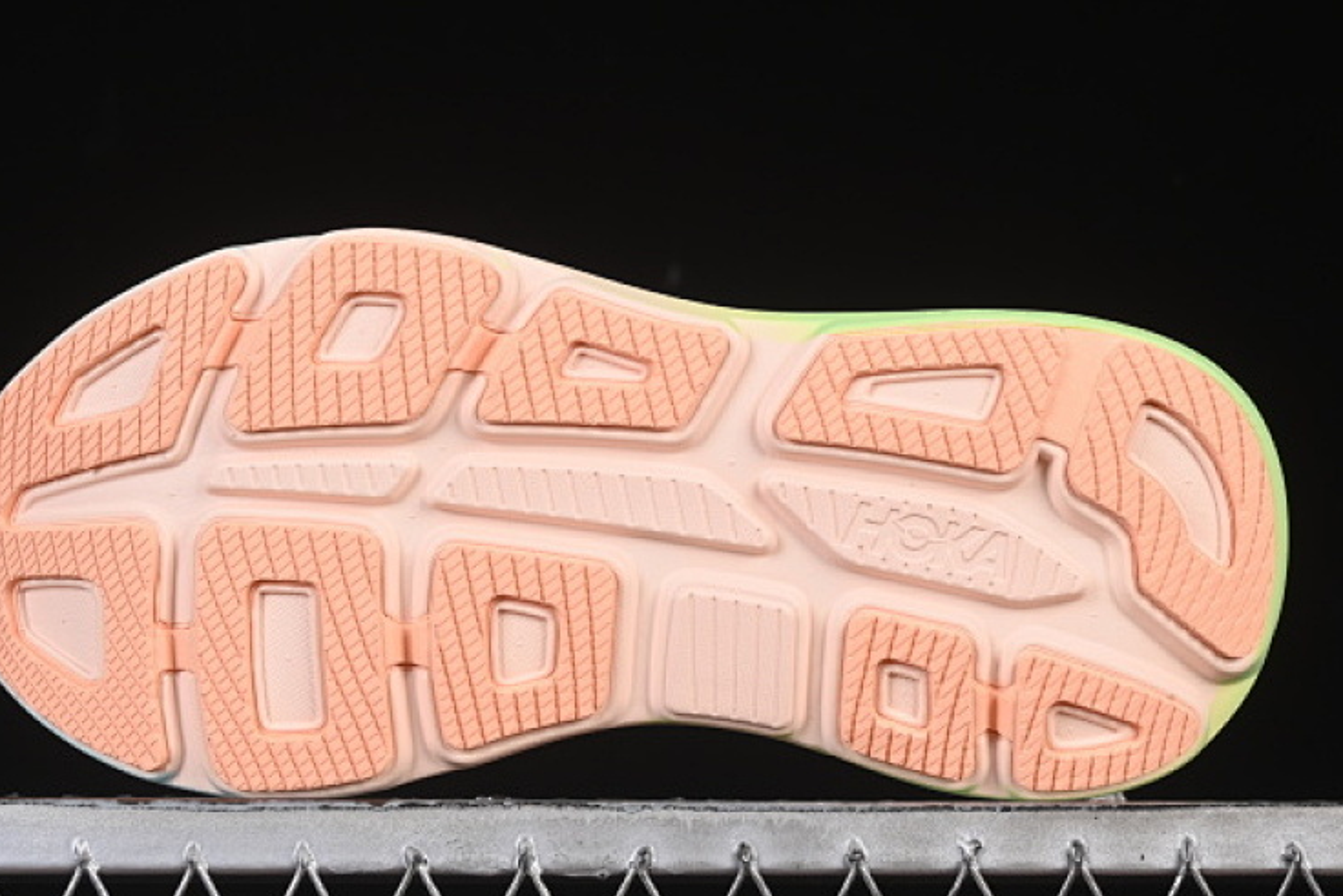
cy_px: 394
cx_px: 624
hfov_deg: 18.6
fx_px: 4104
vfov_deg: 12.5
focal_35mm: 110
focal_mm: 50
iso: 160
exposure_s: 1/80
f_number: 8
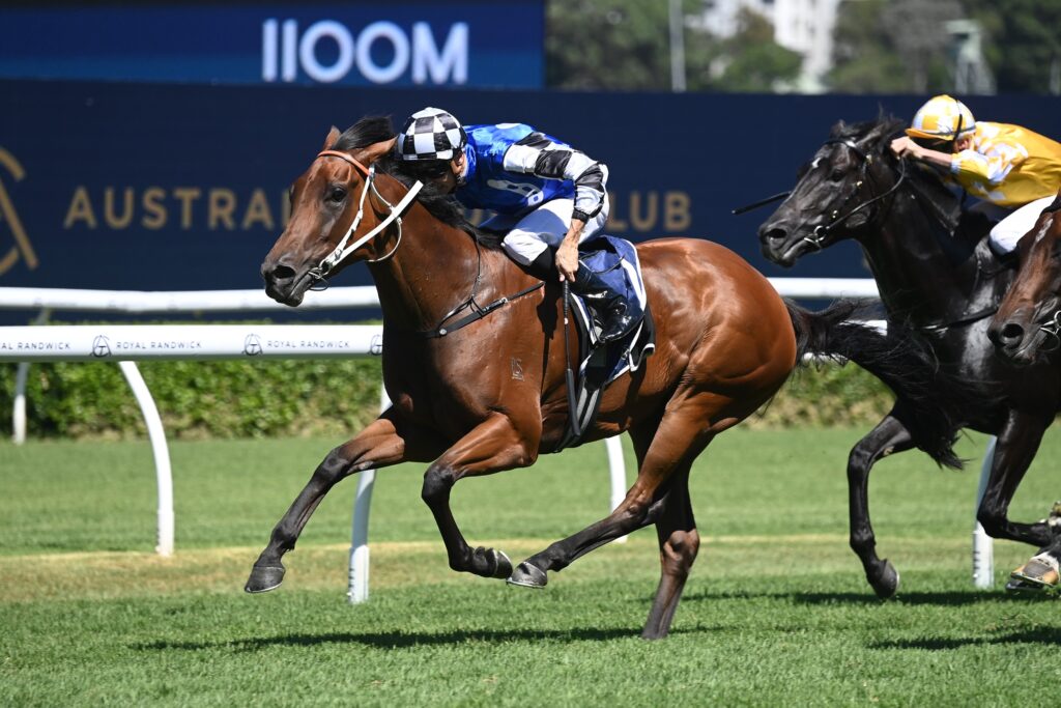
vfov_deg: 4.4
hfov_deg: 6.6
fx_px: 9137
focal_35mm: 310
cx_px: 530
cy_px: 354
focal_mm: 310
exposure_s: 1/2000
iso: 560
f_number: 5.6
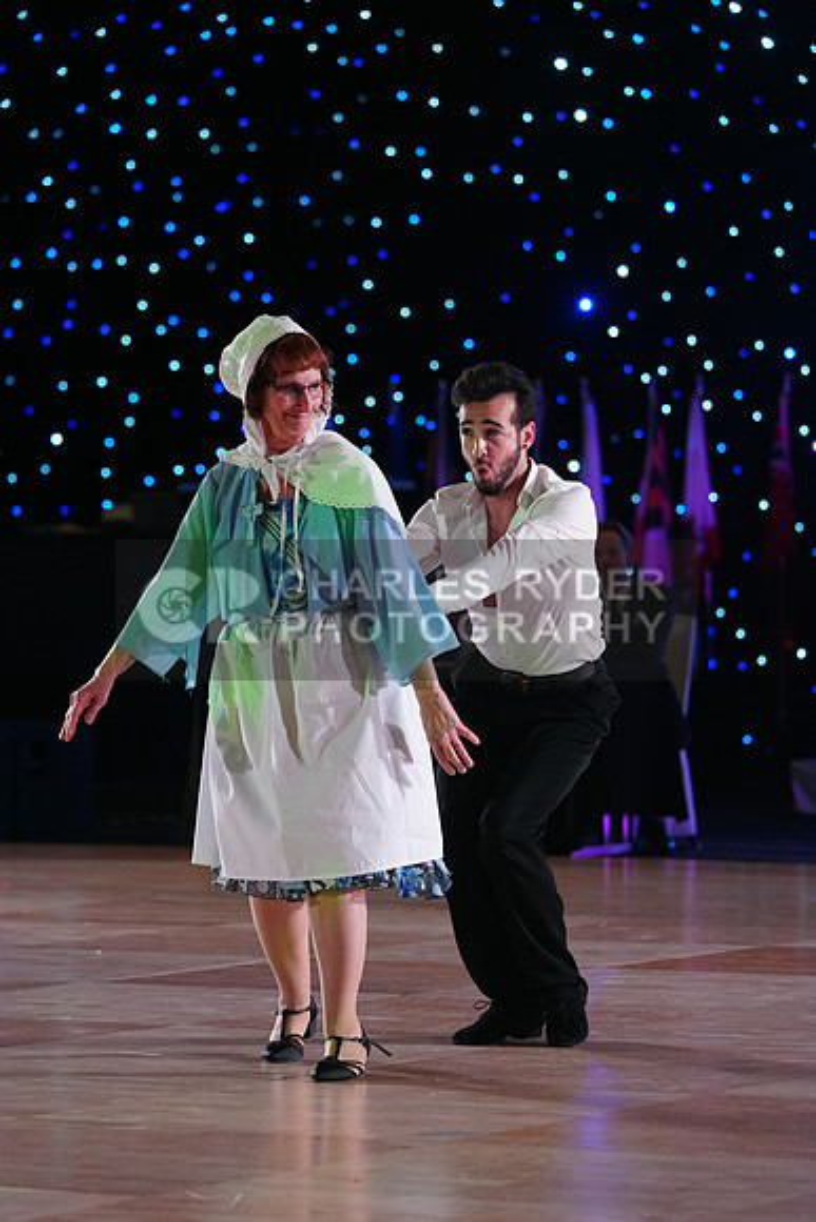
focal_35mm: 146
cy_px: 611
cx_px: 408
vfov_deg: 14.1
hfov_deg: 9.4
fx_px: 4961
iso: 2500
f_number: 4
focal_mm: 146
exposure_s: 1/400
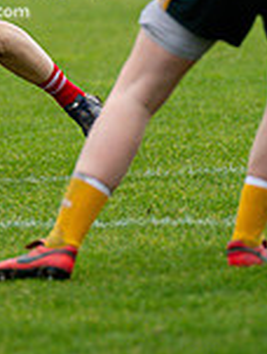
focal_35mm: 884
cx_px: -56
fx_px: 9053
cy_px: -86
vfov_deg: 2.2
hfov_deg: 1.7
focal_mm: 240
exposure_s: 1/640
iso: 2200
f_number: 2.8
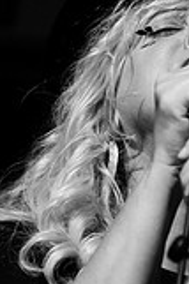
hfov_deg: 4.7
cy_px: 155
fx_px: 2320
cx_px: 135
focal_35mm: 294
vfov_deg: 7.0
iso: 1000
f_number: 2.8
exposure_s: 1/80
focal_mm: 70
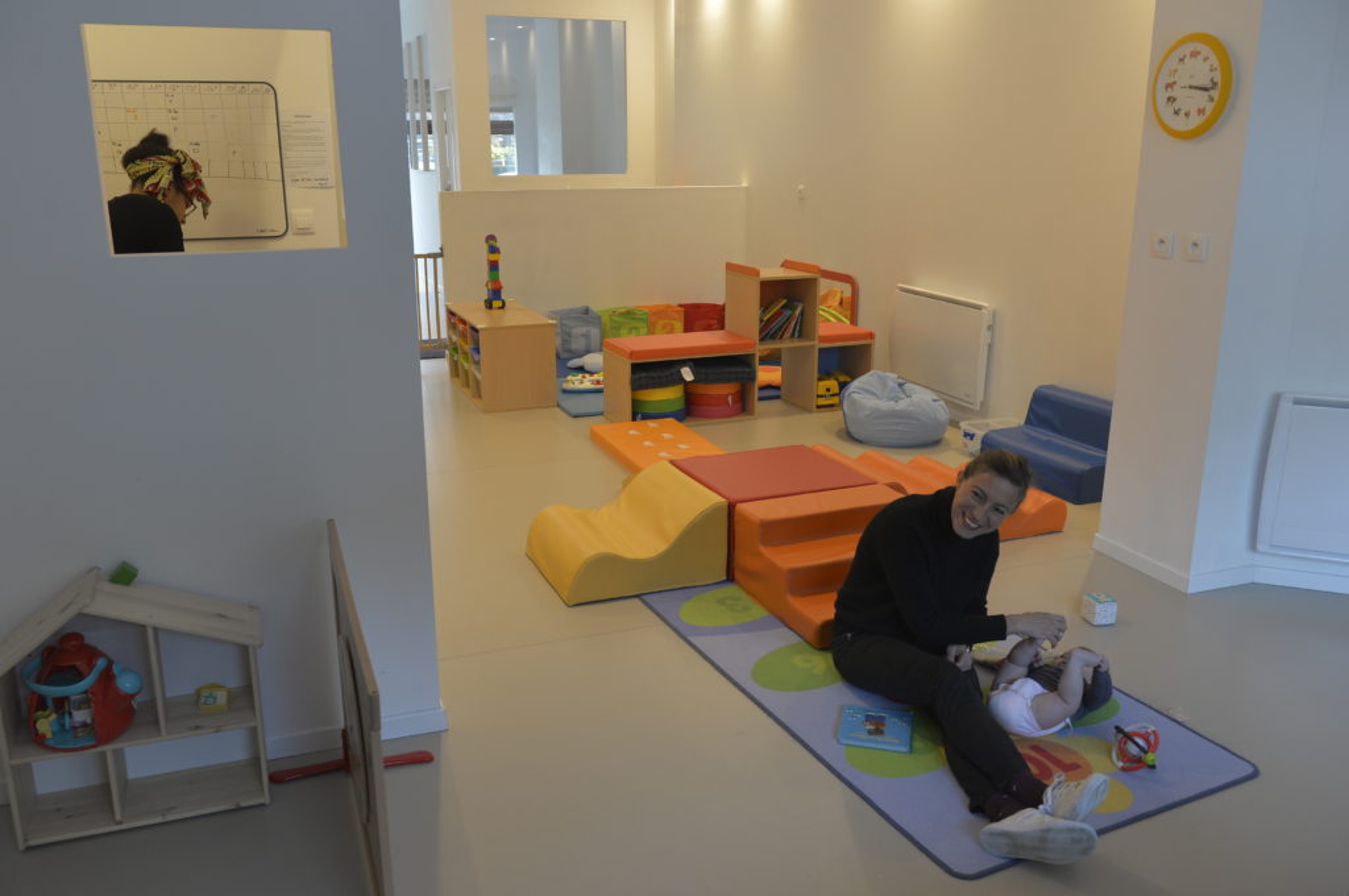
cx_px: 674
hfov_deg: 60.3
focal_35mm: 31
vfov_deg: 42.2
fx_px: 1160
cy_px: 448
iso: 1250
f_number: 5
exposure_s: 1/100
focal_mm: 31
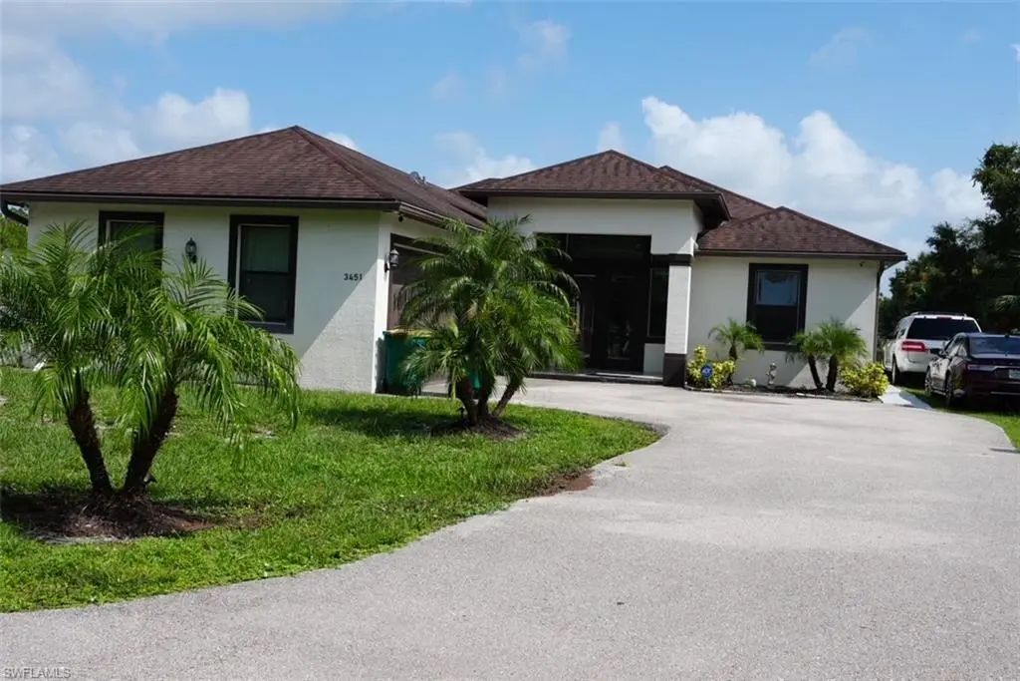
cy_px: 340
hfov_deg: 54.4
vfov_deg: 37.9
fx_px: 992
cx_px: 510
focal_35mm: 35
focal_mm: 35
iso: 100
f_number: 10
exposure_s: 1/160
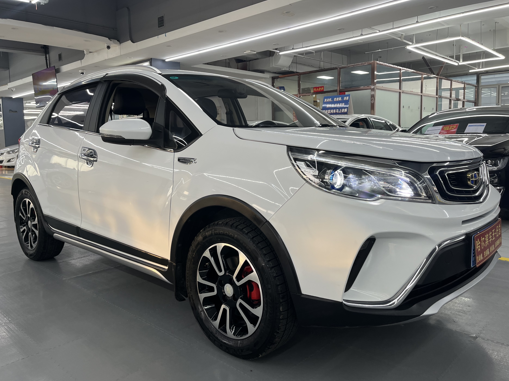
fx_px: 412
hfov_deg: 63.4
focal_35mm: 28
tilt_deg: -5.0
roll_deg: -0.1
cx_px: 257
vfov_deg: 49.7
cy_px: 181
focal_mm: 5.1
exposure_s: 1/121
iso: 80
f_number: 1.6
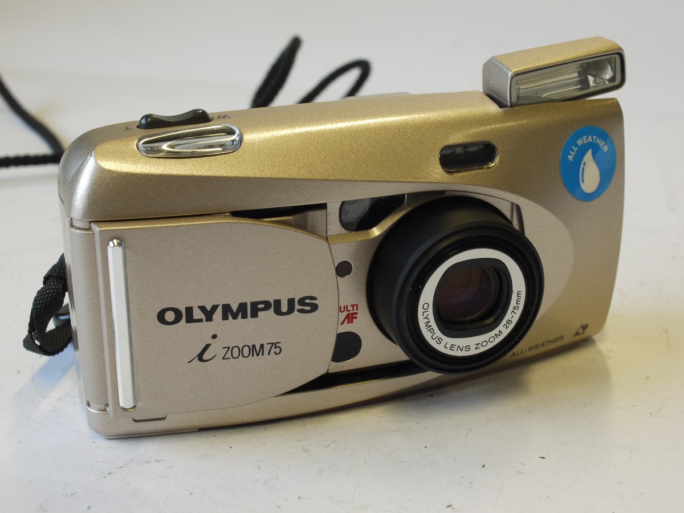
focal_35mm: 60
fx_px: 1186
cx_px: 342
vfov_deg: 24.4
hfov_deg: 32.2
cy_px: 256
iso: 400
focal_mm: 30
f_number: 10
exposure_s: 1/20
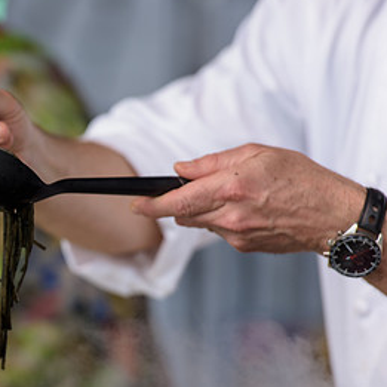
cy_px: 242
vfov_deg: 4.6
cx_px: 28
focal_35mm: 378
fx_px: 4781
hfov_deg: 4.6
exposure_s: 1/1250
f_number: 3.2
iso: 250
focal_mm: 200
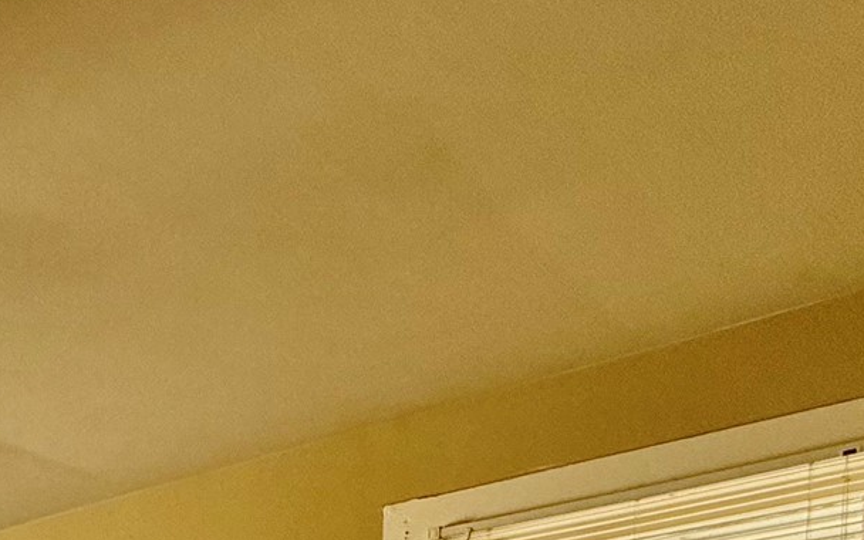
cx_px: -371
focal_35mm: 50
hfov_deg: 28.9
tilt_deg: -2.0
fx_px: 1177
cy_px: 934
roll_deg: +0.5
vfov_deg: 19.9
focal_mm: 2.22
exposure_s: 1/99
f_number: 2.2
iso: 160
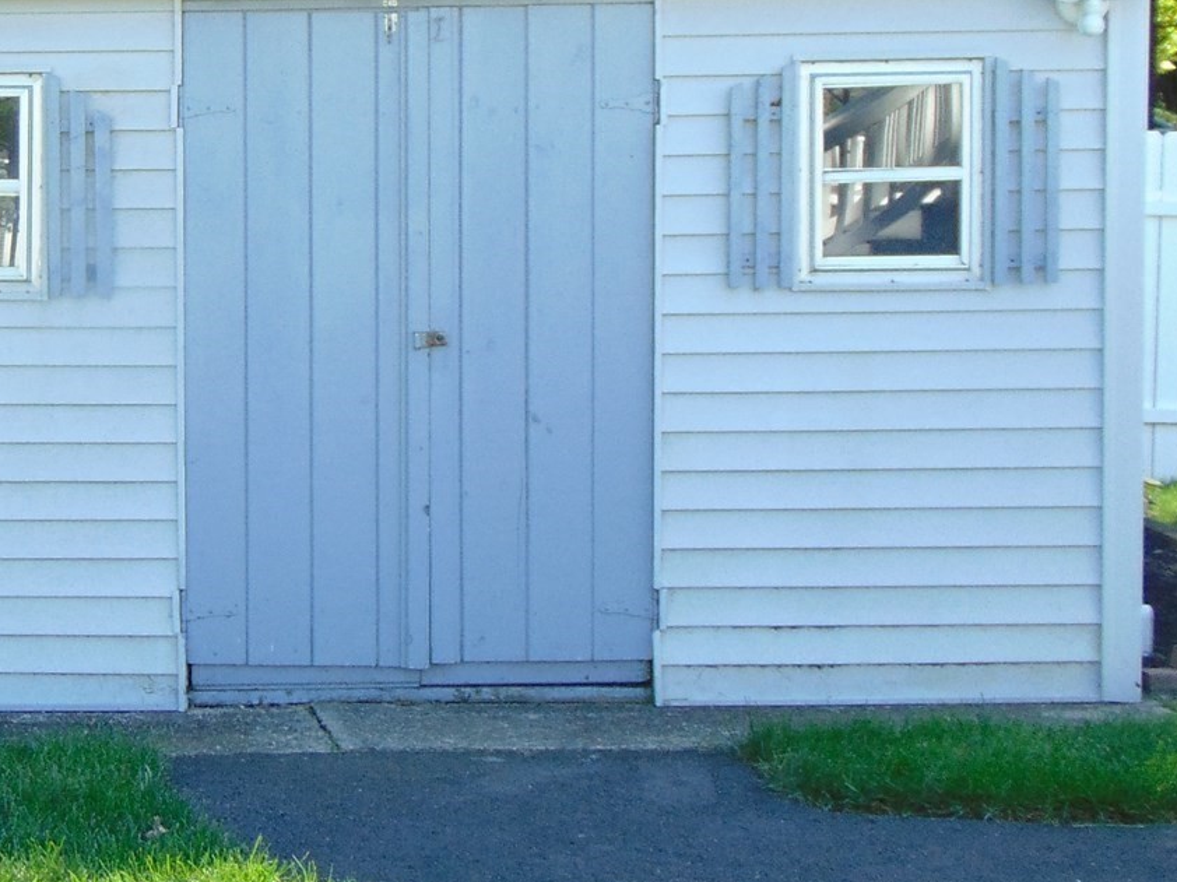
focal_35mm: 73
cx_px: 268
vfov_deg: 20.1
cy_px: 333
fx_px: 2481
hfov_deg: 26.3
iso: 80
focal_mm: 5.4
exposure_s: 1/125
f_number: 3.1
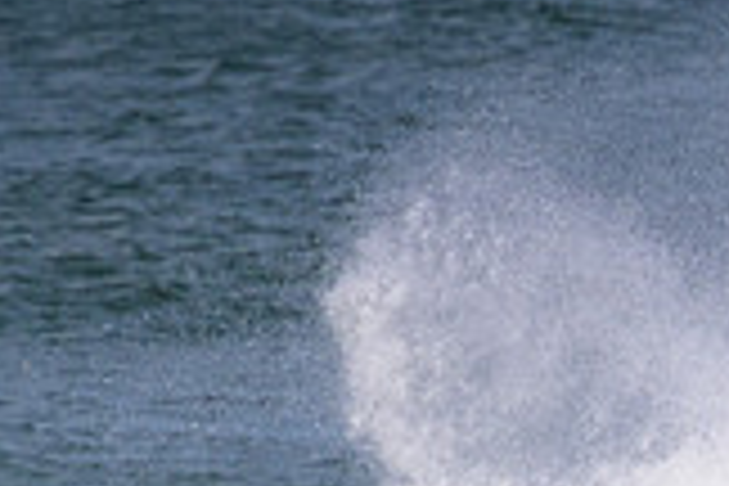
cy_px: 763
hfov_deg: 0.7
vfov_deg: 0.5
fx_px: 57850
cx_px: 832
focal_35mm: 2857
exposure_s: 1/2000
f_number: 11
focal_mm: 800
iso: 800
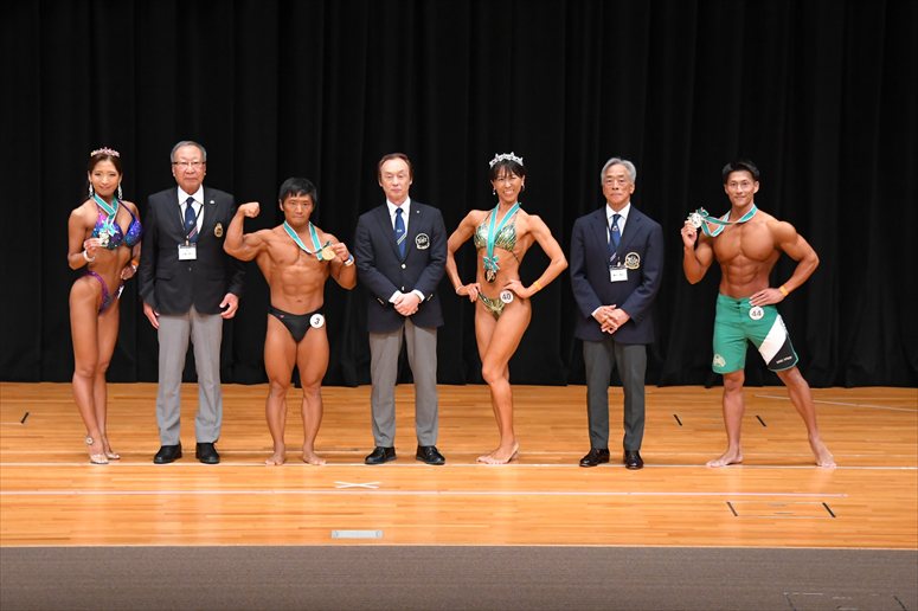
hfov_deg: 12.2
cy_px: 306
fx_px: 4282
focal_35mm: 168
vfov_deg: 8.2
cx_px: 459
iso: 4000
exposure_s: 1/400
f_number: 5.6
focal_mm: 112
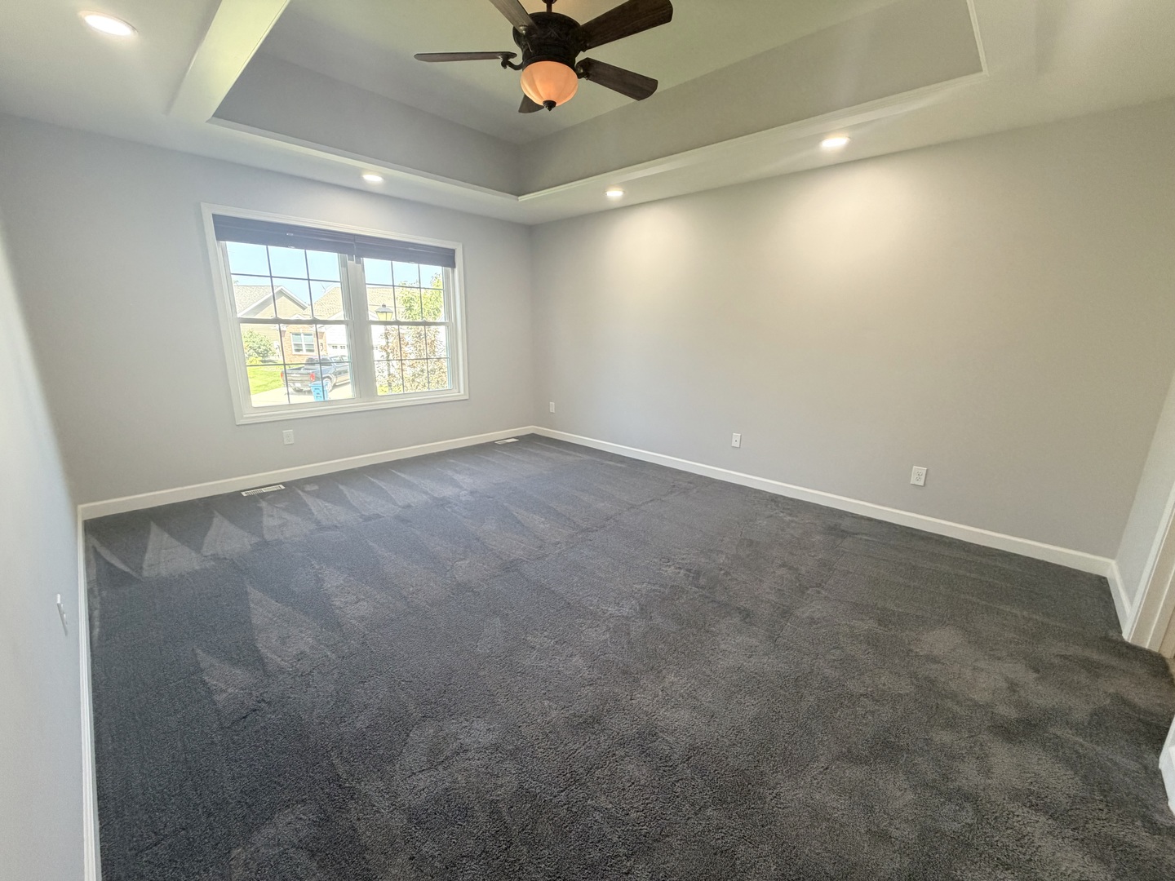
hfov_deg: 102.1
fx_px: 475
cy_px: 440
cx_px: 588
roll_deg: -0.6
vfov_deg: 85.7
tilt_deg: -13.9
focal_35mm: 14
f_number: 2.2
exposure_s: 1/120
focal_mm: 2.22
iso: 250
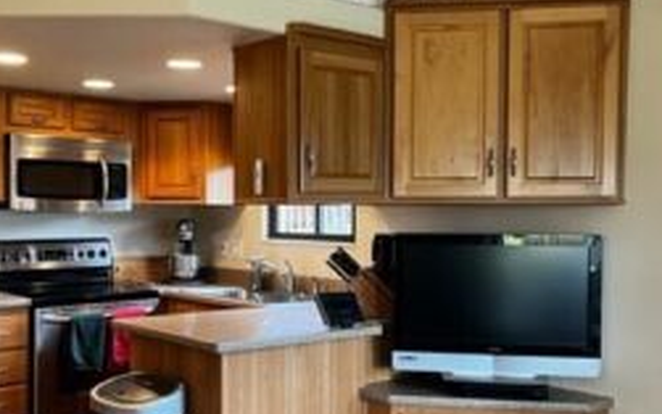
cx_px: 222
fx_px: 794
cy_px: 235
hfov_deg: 44.6
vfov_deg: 29.2
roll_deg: +0.1
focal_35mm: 44
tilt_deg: -0.6
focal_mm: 5.1
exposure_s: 1/60
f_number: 1.6
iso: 250
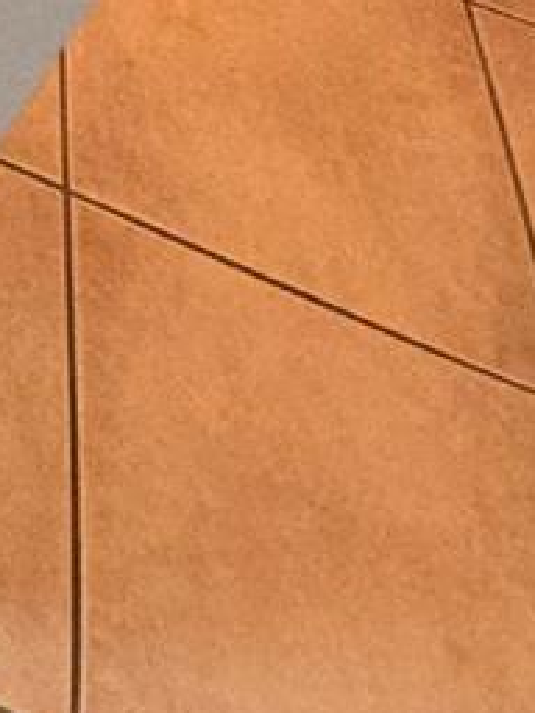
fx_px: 1257
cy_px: -694
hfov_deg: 15.4
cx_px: -697
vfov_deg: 19.3
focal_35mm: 61
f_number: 2.2
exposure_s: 1/60
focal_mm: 2.2
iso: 400
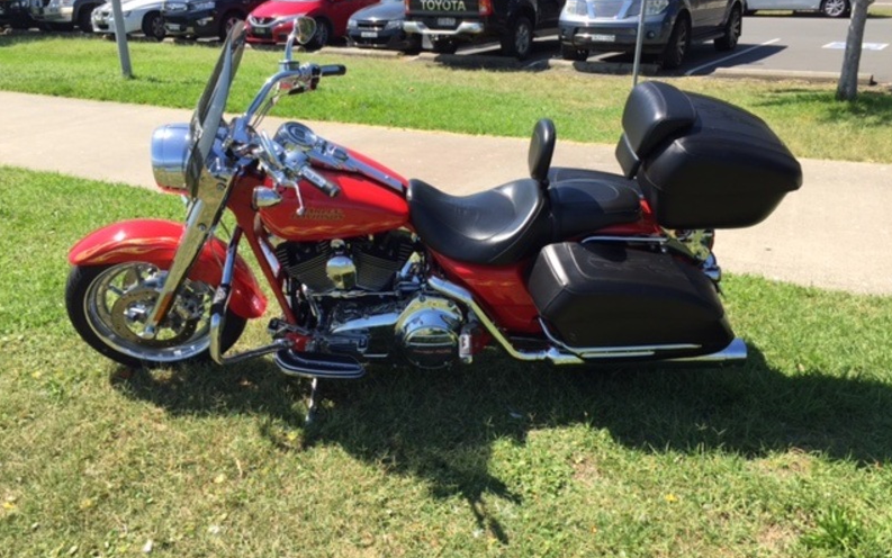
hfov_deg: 61.2
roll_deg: +0.4
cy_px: 251
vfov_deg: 40.6
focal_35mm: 31
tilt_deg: -18.5
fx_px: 754
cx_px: 445
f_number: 2.2
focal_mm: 4.15
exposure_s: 1/989
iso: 32
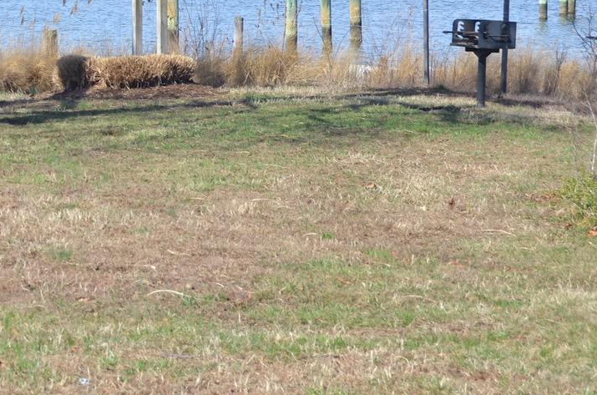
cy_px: 16
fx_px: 2489
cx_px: -159
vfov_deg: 9.0
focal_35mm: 150
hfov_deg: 13.2
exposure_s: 1/250
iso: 100
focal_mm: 35
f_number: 8
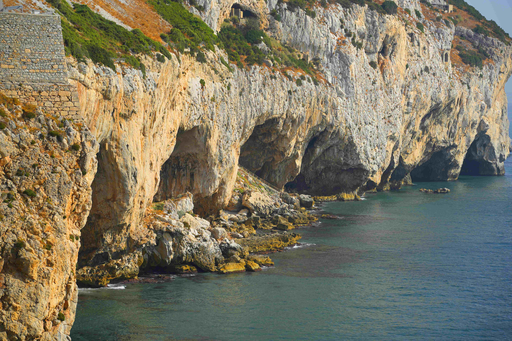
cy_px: 170
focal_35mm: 94
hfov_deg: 21.7
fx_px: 1337
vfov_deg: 14.6
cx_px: 256
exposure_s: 1/1000
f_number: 4
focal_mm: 94
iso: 100
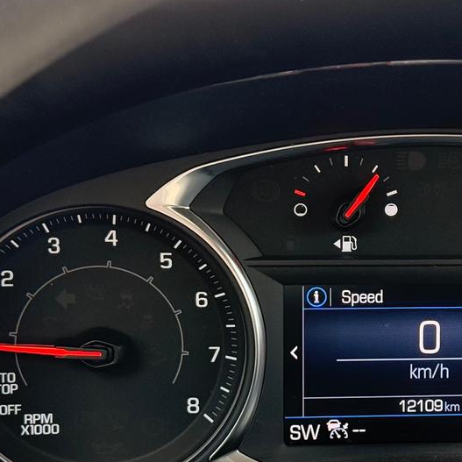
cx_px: 414
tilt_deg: -20.8
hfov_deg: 16.7
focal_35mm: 103
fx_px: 1555
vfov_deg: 16.9
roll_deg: -2.4
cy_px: 272
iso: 200
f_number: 1.78
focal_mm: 6.76
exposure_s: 1/157
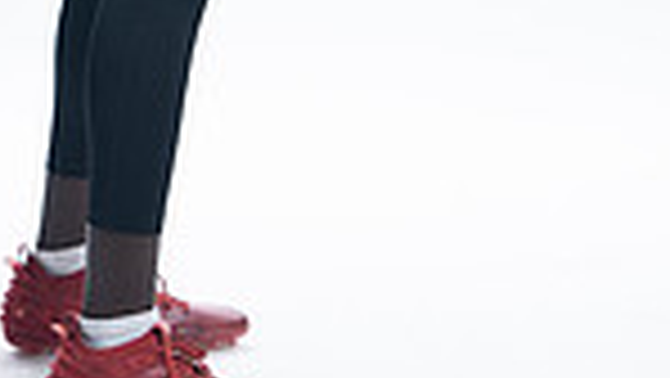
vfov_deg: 4.9
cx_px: 180
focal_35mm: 244
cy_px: -500
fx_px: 4337
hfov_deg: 8.8
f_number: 5.6
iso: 200
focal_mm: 77
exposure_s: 1/250
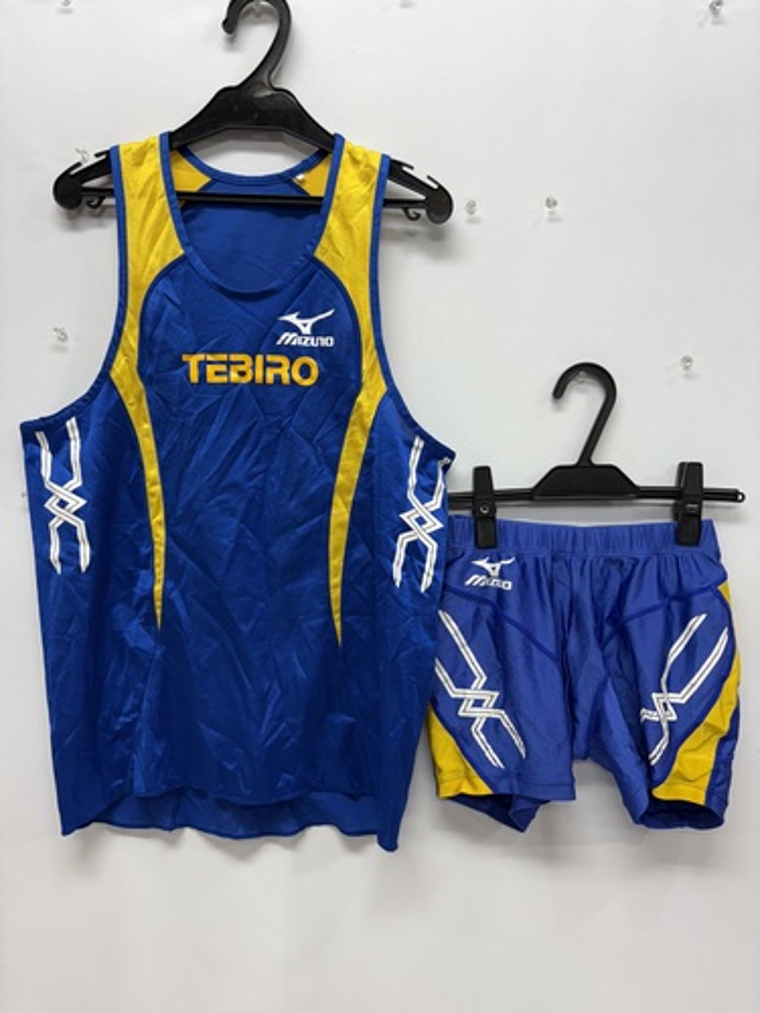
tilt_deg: -5.4
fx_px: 761
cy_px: 506
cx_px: 380
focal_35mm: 26
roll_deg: -0.4
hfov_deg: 53.1
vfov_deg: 67.3
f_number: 1.6
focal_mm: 5.96
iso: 80
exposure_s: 1/100
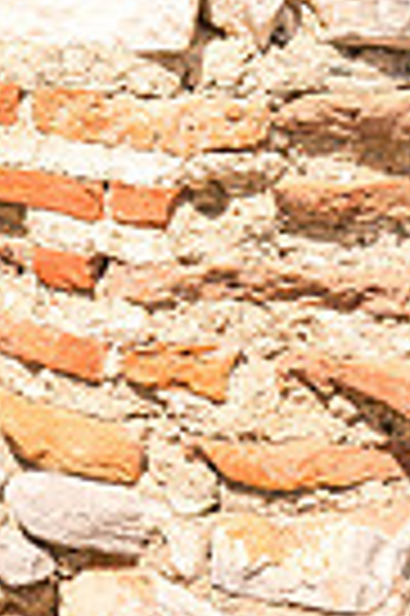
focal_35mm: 79
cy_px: -211
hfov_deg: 17.1
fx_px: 1353
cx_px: 70
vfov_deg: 22.6
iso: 100
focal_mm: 24
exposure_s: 1/200
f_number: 8
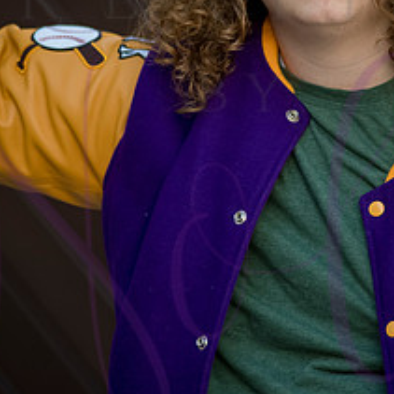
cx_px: 274
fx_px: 4365
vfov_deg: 5.2
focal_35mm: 339
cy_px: 89
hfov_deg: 5.2
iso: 640
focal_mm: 145
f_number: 3.5
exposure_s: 1/320
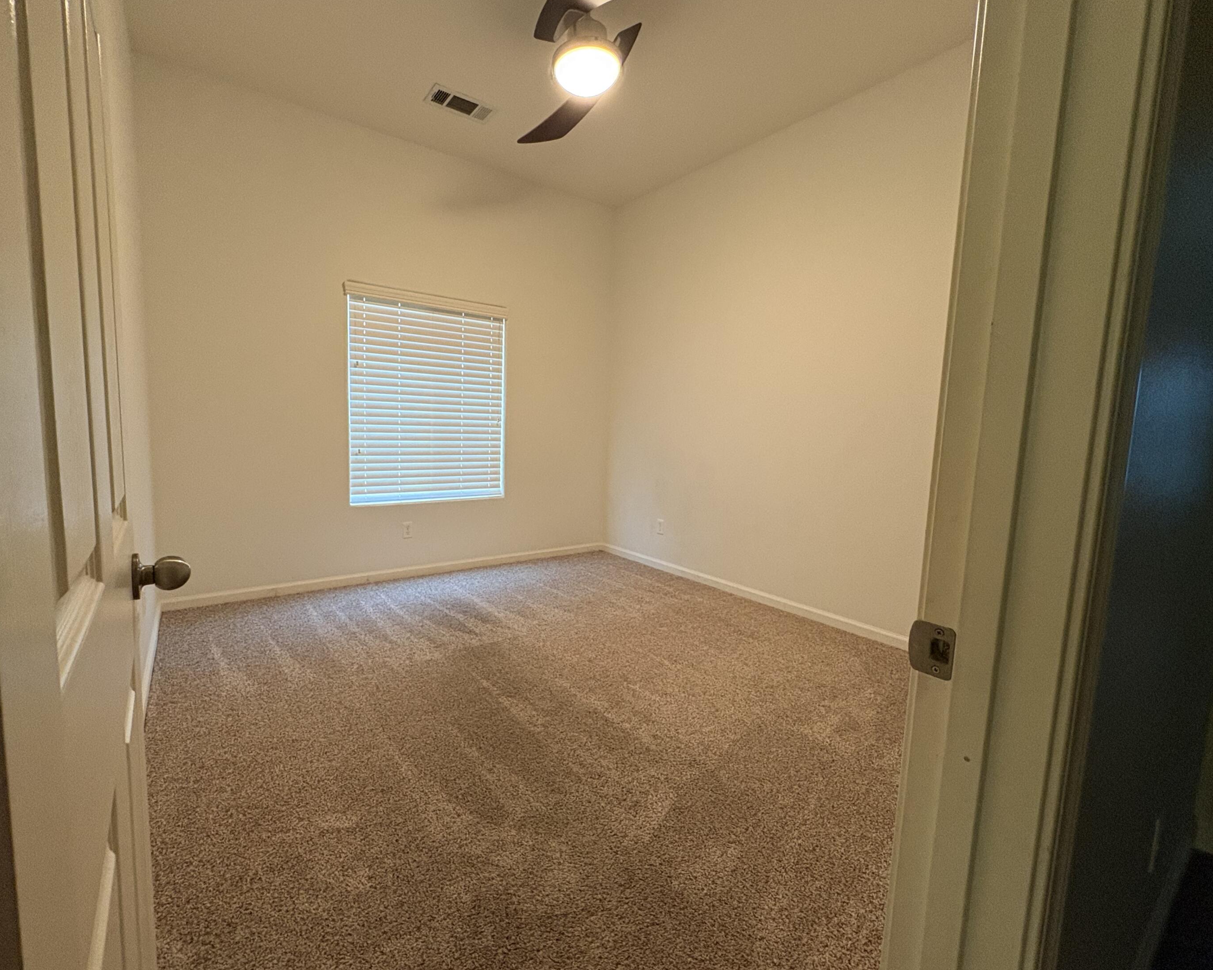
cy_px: 482
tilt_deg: -5.1
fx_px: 538
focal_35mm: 15
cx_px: 558
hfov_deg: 96.6
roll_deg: -1.4
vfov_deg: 84.0
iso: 400
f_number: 2.2
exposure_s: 1/60
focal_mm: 2.22
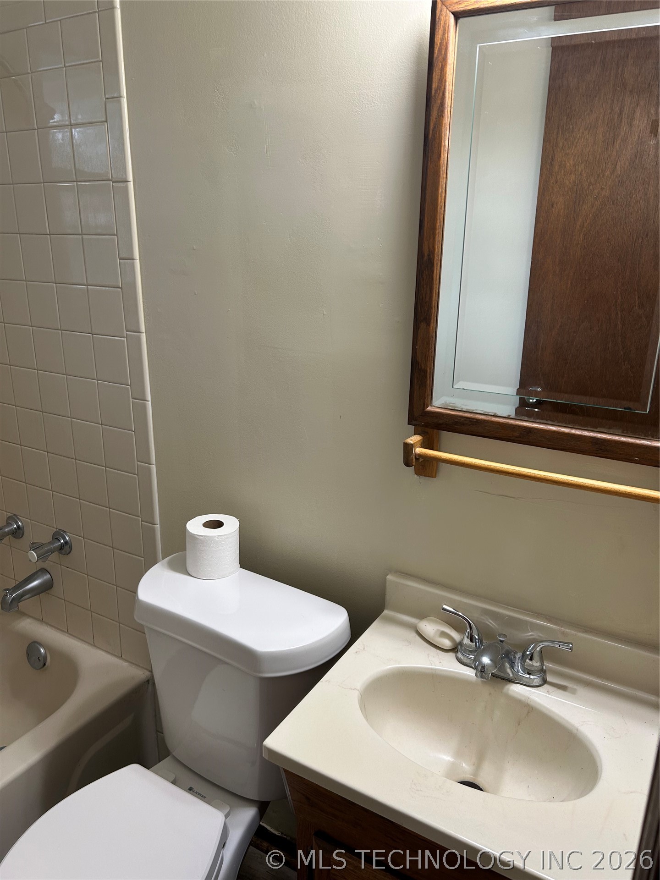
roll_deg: -2.0
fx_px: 661
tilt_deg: -17.1
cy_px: 440
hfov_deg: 53.1
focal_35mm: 26
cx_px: 330
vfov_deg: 67.3
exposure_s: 1/60
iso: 80
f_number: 1.5
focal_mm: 5.7
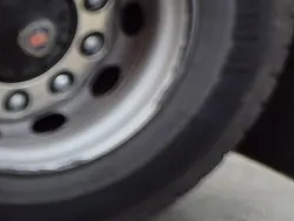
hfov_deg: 8.0
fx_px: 1486
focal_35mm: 175
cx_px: -816
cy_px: 637
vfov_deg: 7.5
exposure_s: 1/273
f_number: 1.8
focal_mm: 5.4
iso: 25
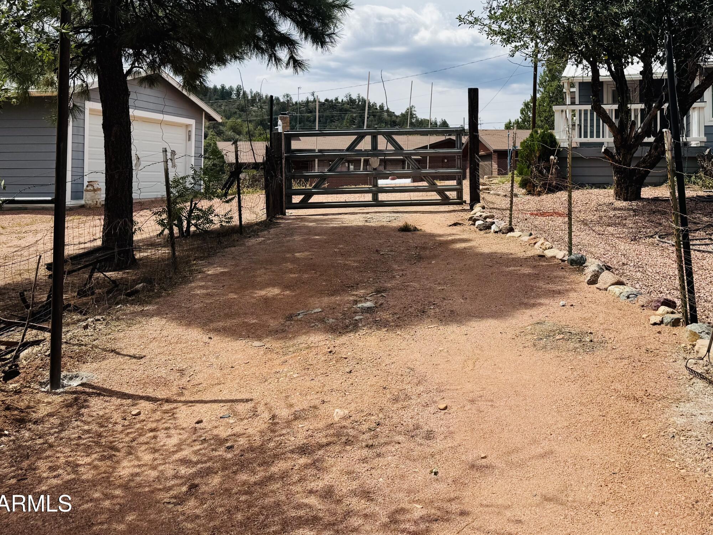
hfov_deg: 50.5
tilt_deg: +3.4
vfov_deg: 38.7
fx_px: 742
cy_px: 139
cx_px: 472
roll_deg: -0.3
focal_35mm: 36
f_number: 1.78
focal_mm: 6.76
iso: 80
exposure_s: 1/6410
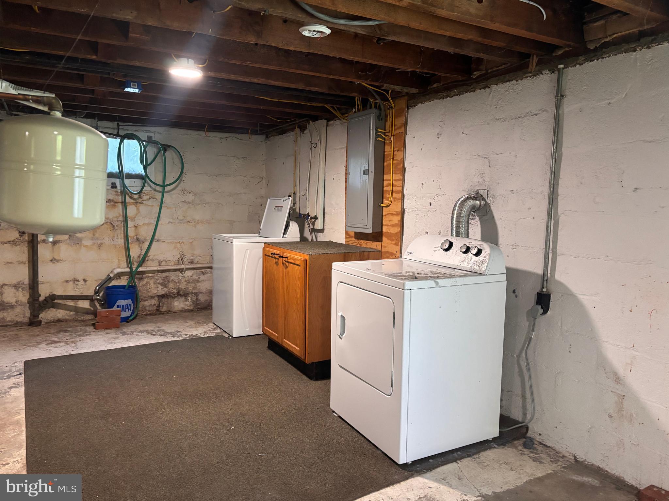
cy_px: 250
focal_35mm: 26
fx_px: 502
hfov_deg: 67.3
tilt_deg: -5.8
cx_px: 334
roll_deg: -1.6
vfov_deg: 53.1
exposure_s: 1/40
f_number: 1.6
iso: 400
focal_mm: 5.96
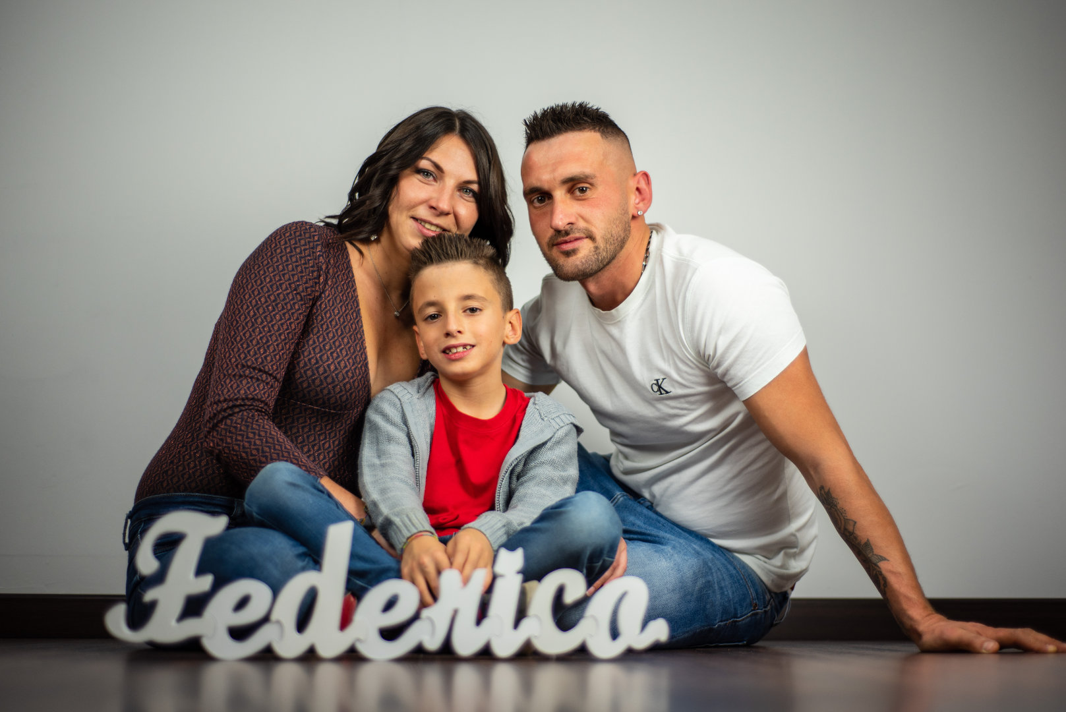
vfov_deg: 27.0
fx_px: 1481
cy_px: 356
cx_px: 533
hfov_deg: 39.6
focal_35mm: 50
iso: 160
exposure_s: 1/125
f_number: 1.8
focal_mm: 50
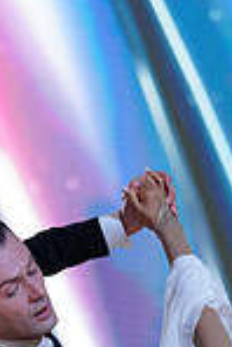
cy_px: 565
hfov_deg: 3.2
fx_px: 4185
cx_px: 74
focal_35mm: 434
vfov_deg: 4.7
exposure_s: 1/500
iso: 500
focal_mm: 111
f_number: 2.8
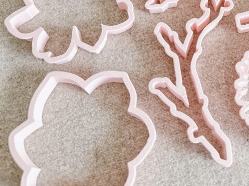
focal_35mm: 52
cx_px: 202
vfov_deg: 24.6
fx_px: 374
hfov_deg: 35.6
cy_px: -51
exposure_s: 1/75
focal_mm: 6.76
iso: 200
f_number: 1.8
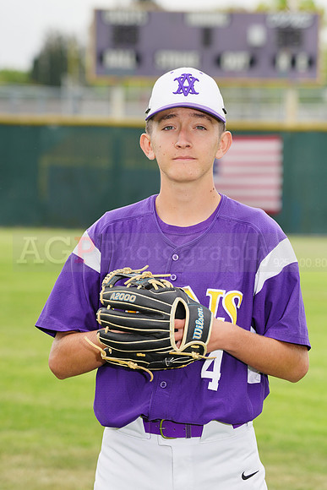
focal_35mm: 238
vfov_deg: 8.6
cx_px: 164
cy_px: 245
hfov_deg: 5.8
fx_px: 3241
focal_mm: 238
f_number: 9
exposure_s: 1/250
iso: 200
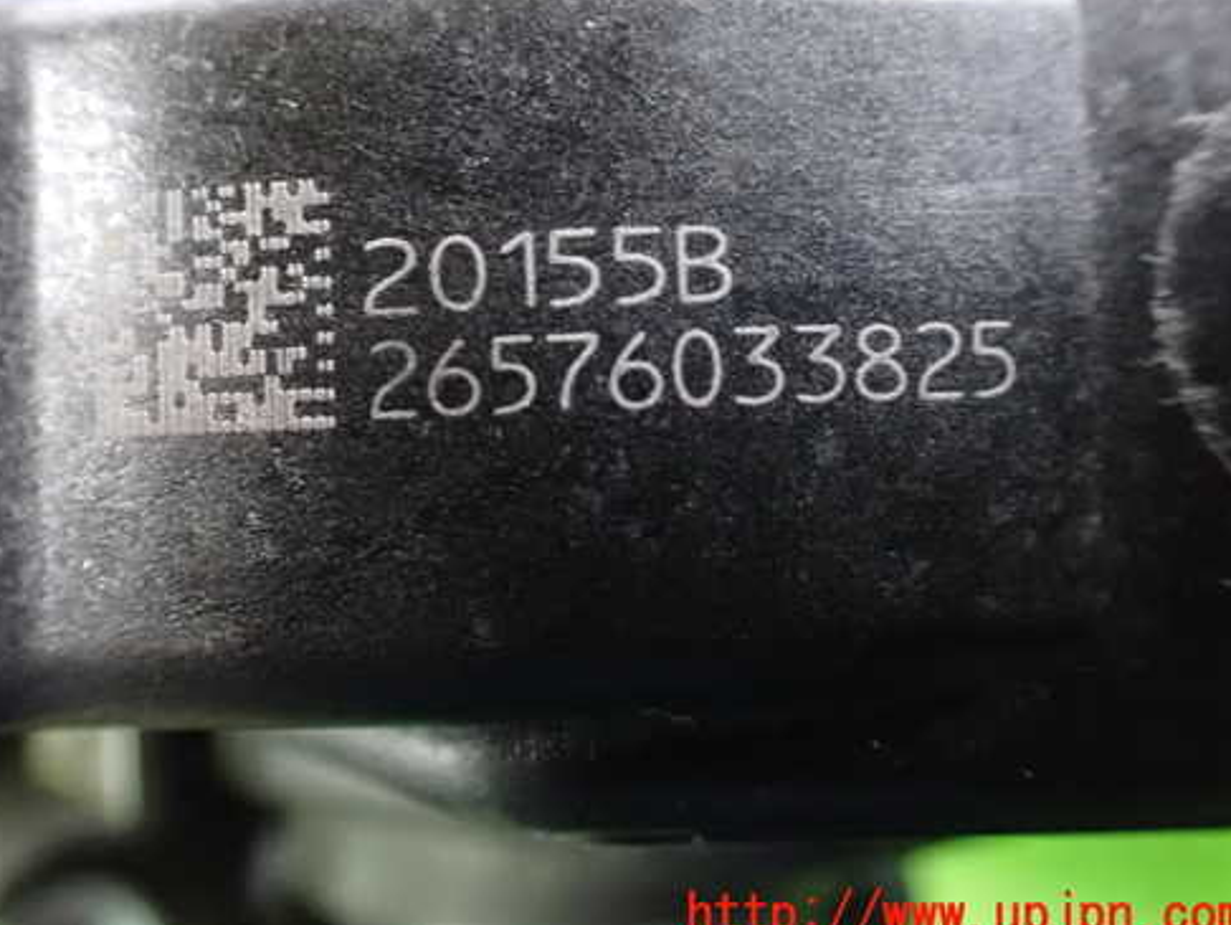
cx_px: 499
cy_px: 378
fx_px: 1316
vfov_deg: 38.6
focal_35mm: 37
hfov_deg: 49.8
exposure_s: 1/25
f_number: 2.3
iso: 1600
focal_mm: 5.4
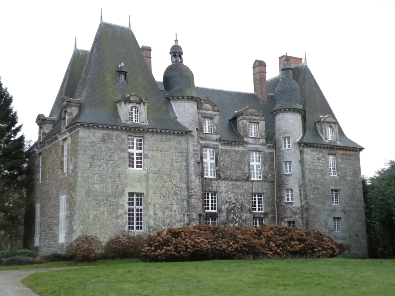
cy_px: 148
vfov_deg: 26.1
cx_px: 198
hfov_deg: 34.3
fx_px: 639
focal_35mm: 56
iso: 400
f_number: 3.5
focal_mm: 9.8
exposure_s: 1/42.6
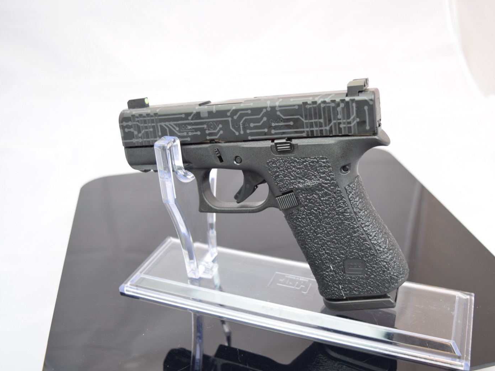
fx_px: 572
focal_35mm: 40
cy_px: 190
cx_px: 284
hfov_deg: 46.7
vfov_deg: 36.0
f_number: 4.5
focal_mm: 24
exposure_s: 1/80
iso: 400
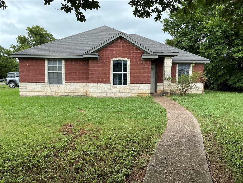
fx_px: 197
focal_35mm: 28
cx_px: 122
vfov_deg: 49.7
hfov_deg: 63.4
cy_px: 92
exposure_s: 1/691
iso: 25
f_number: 1.8
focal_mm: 3
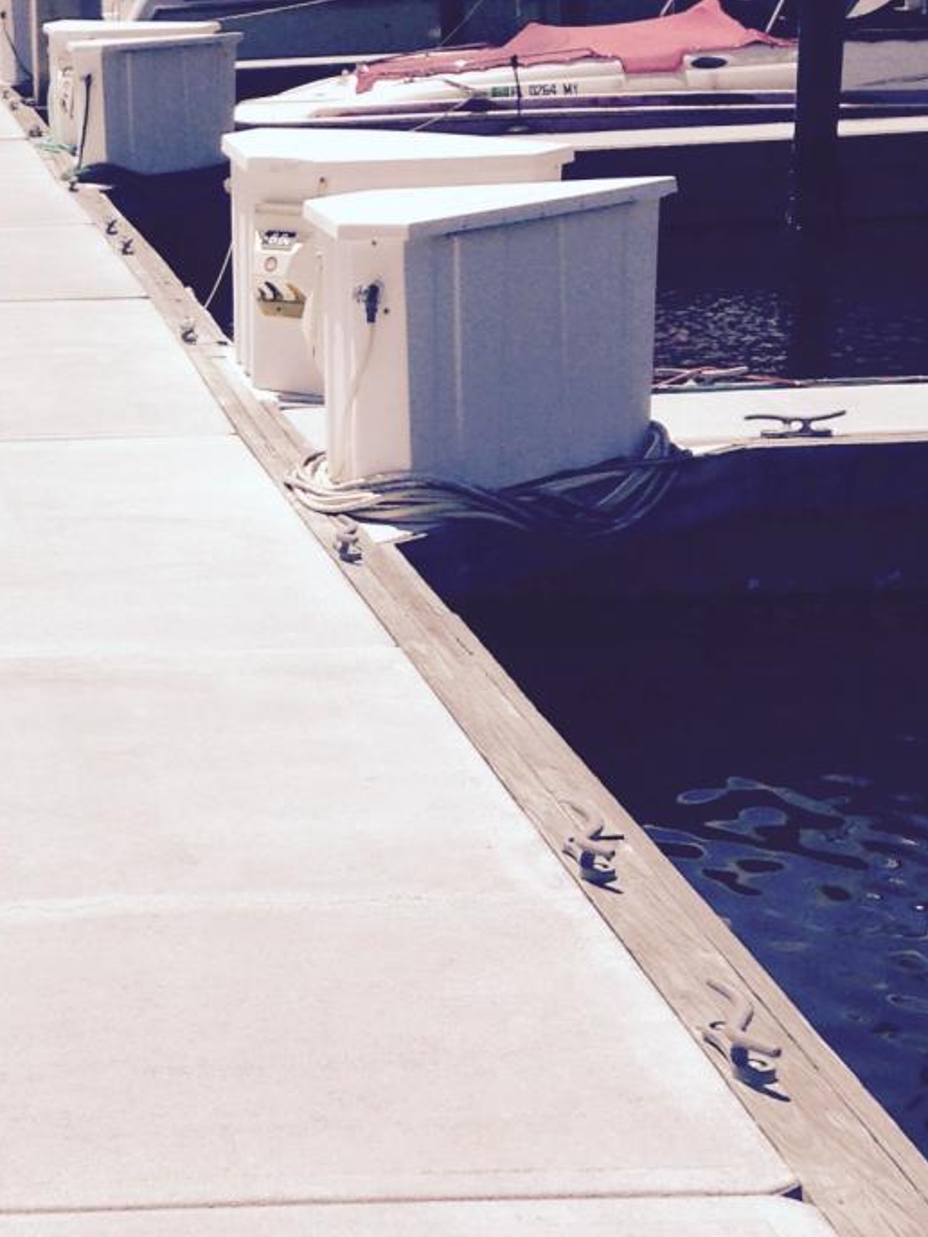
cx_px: -108
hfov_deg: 15.0
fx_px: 3431
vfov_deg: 20.4
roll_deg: +1.5
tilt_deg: -11.8
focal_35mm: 96
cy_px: 561
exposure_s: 1/3623
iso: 50
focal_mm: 4.12
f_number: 2.4
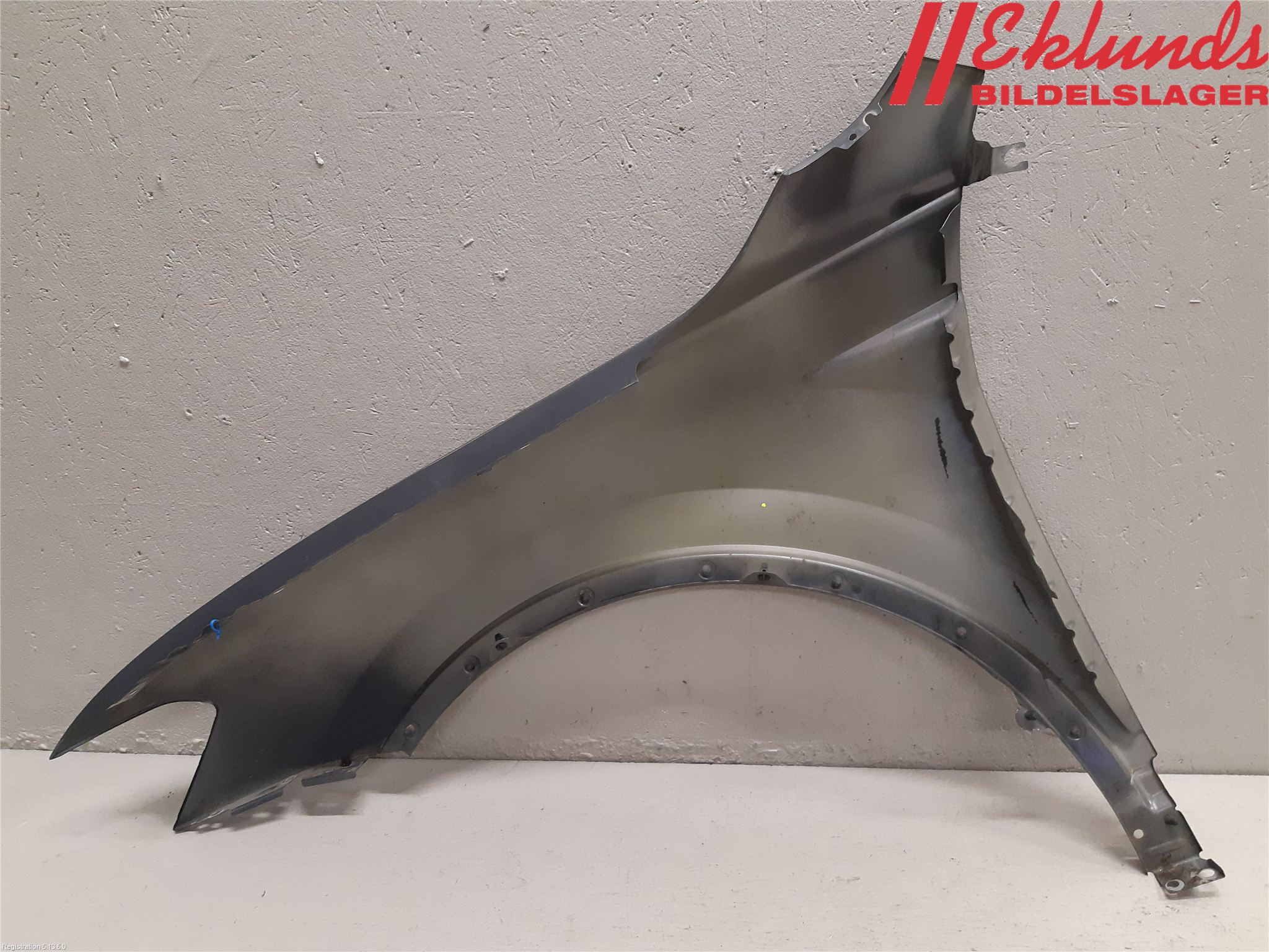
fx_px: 953
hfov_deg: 67.3
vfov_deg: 53.1
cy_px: 476
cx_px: 634
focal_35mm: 26
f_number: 1.7
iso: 200
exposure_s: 1/50
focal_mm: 3.93
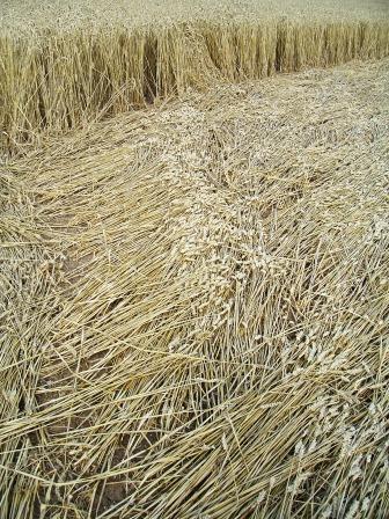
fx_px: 509
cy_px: 260
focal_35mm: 34
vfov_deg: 54.0
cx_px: 194
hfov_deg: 41.8
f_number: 2.7
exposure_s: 1/350
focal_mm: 5.6
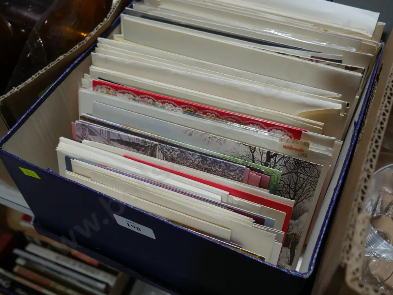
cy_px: 147
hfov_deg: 45.8
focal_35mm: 41
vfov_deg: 35.2
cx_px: 194
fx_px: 466
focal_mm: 20
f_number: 4.5
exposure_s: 1/80
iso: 200
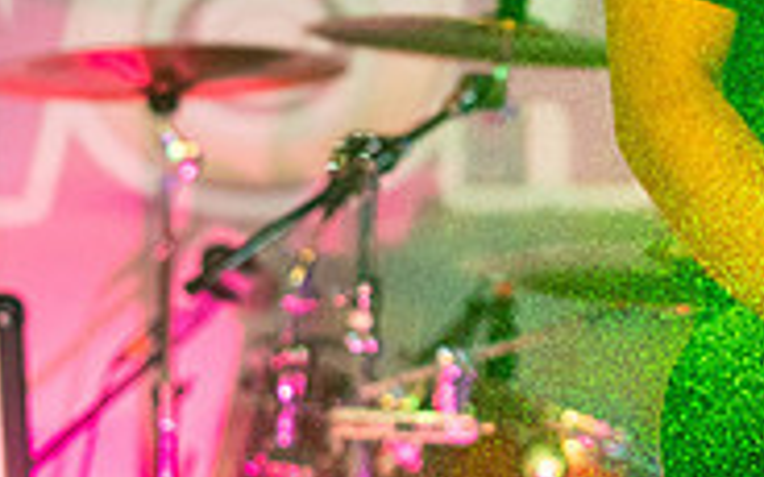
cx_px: 951
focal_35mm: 161
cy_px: -64
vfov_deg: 8.1
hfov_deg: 12.6
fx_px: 3352
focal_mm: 50
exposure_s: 1/160
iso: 2500
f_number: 2.2
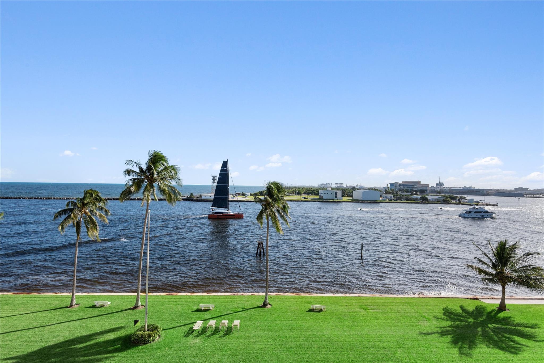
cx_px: 272
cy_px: 182
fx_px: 272
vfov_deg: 67.4
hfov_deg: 90.0
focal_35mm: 18
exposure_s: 1/2000
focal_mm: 18
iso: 250
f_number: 8
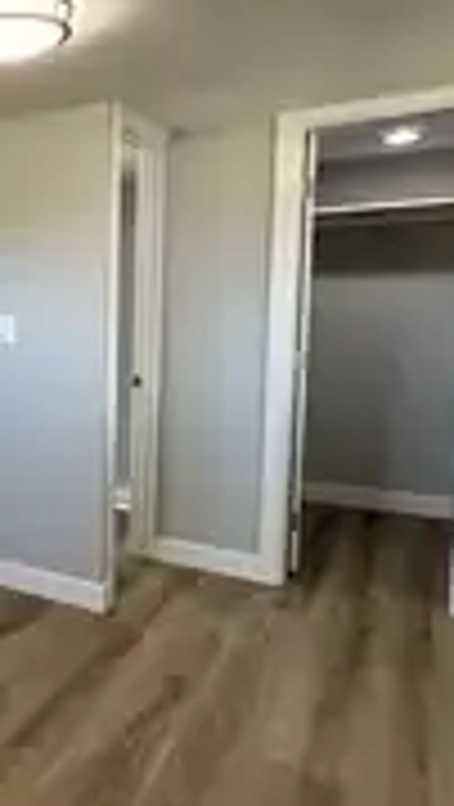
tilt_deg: -6.8
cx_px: -144
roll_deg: +1.6
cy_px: 396
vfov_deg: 58.0
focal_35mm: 34
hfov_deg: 28.3
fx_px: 726
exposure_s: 1/120
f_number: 2.2
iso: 160
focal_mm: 2.22
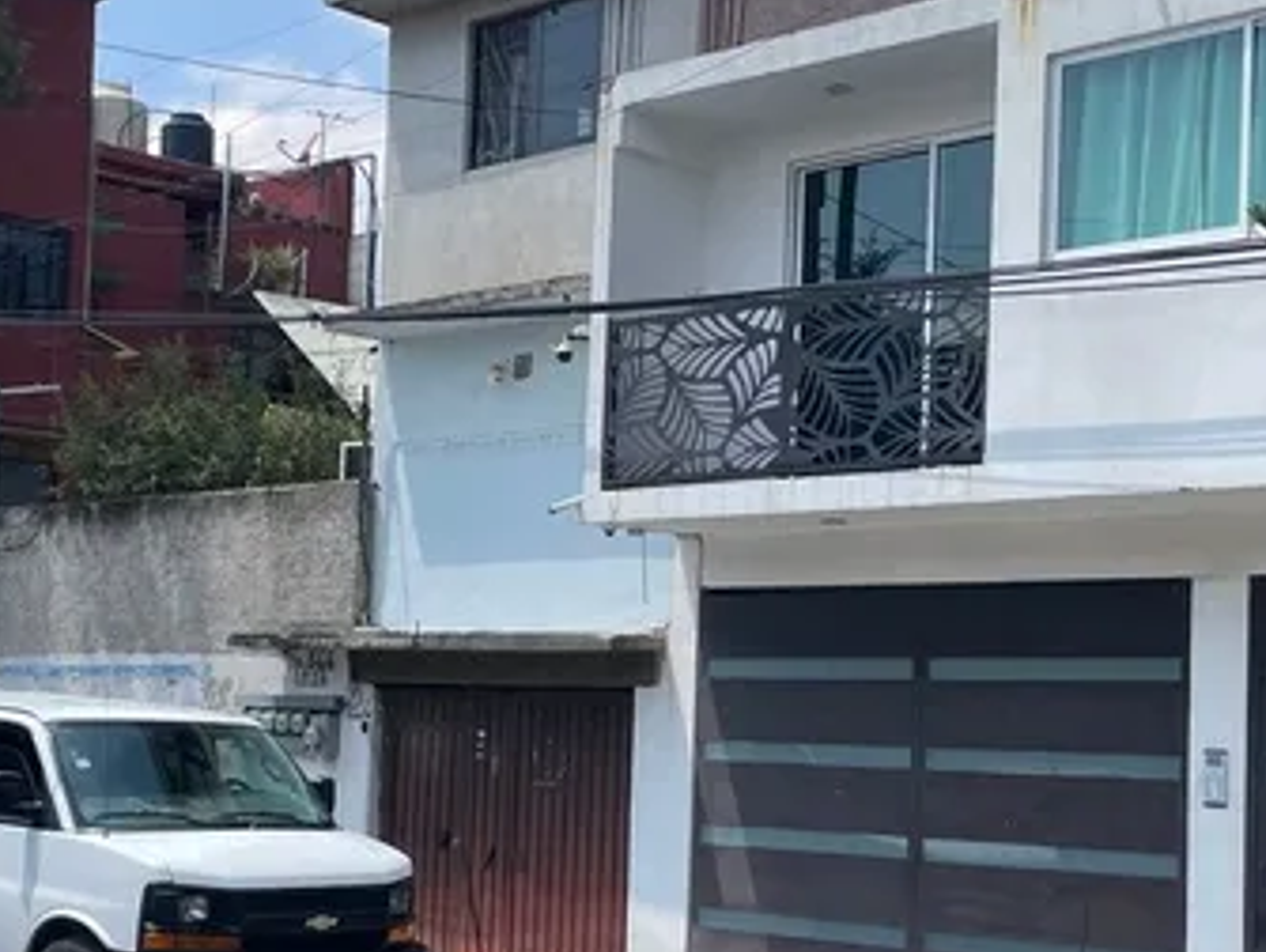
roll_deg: -2.1
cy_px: 540
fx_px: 2270
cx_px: 639
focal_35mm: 62
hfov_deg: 31.2
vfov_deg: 23.7
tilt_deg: +4.7
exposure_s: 1/2506
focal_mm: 4.2
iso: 32
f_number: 1.6
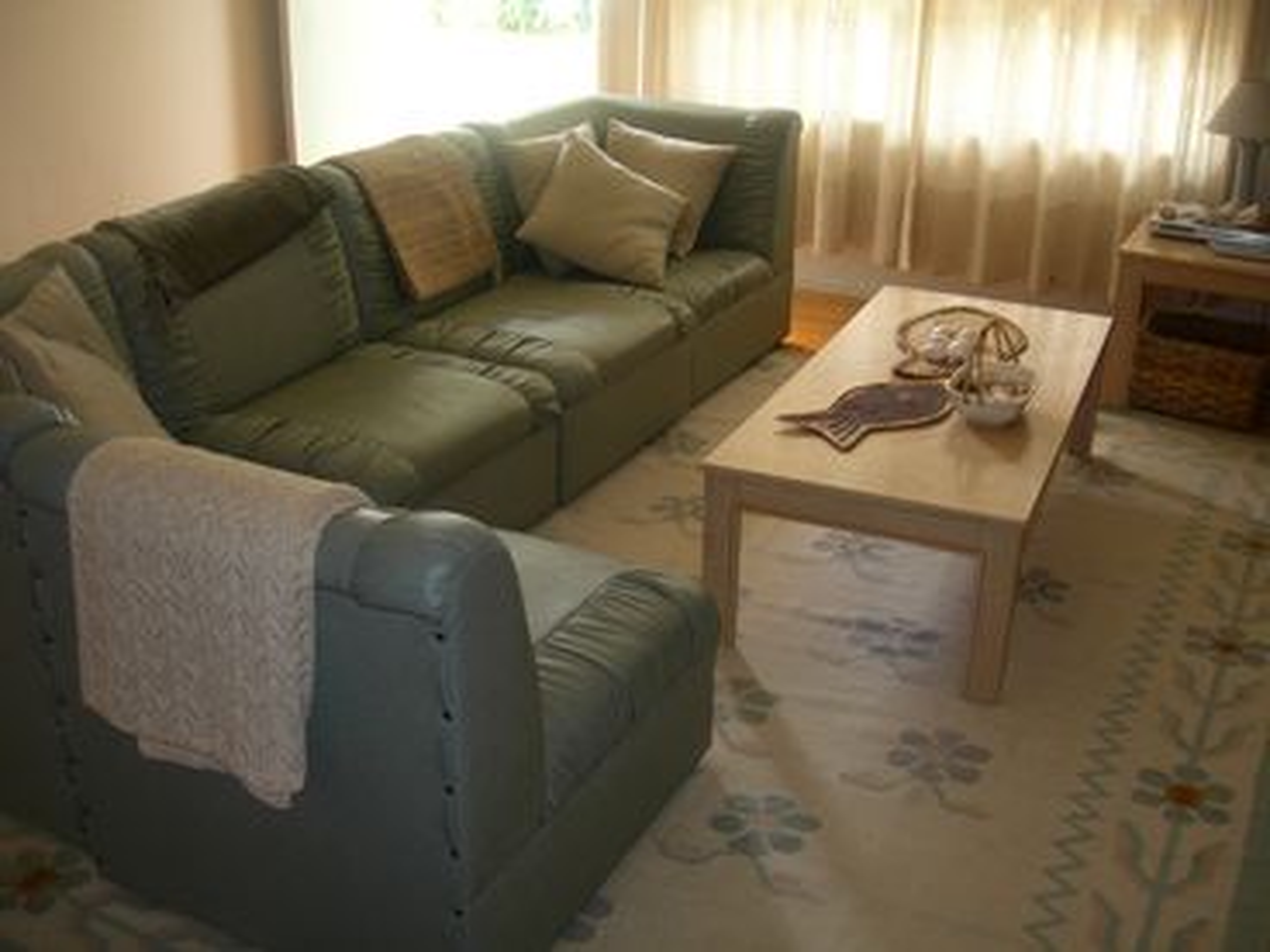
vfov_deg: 37.7
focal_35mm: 38
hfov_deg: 49.0
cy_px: 476
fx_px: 1394
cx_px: 635
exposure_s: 1/30
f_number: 2.8
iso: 50
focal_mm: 7.8
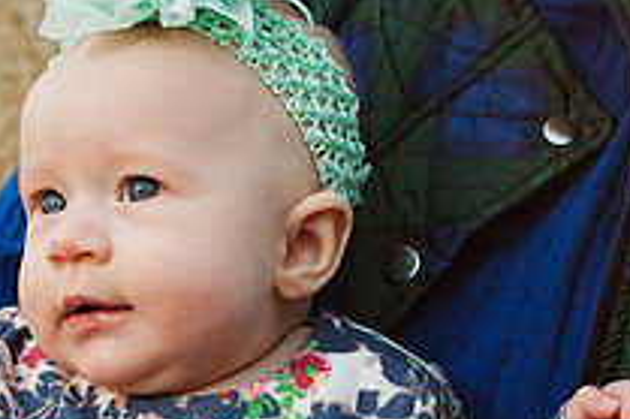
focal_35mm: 75
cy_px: 363
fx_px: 1311
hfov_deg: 26.9
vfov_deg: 17.9
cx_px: 217
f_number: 2.8
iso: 200
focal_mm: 18
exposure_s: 1/250
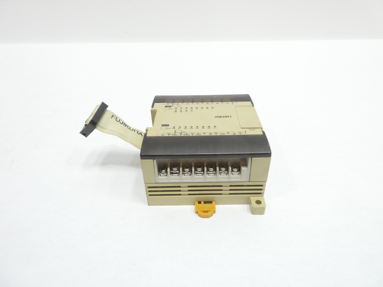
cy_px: 144
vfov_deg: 56.8
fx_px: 266
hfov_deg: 71.6
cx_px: 192
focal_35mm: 24
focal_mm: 4.3
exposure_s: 1/60
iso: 320
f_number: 3.3
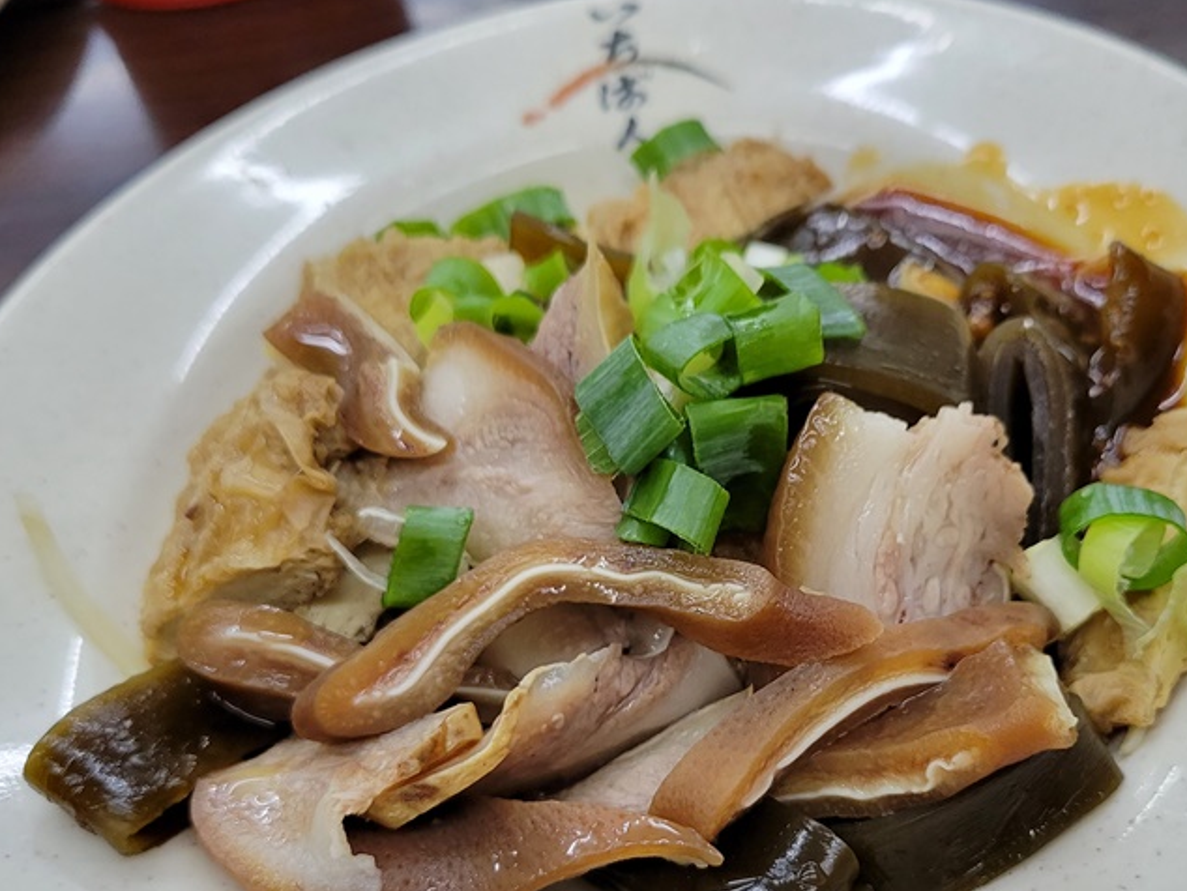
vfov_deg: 34.9
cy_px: 577
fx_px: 1406
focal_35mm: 41
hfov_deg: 45.5
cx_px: 710
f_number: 1.8
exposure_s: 1/120
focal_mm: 5.4
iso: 320
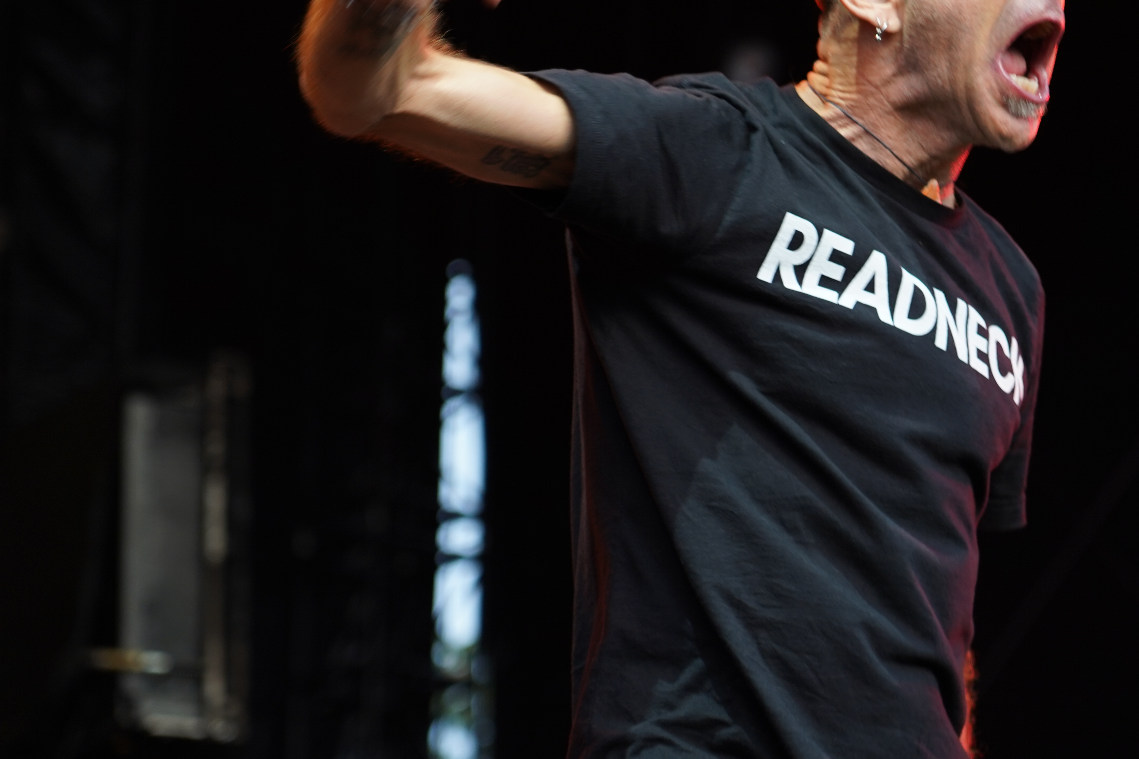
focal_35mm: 181
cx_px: 919
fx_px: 5726
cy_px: 217
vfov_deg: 7.6
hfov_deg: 11.3
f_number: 4
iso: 400
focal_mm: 105
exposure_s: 1/125
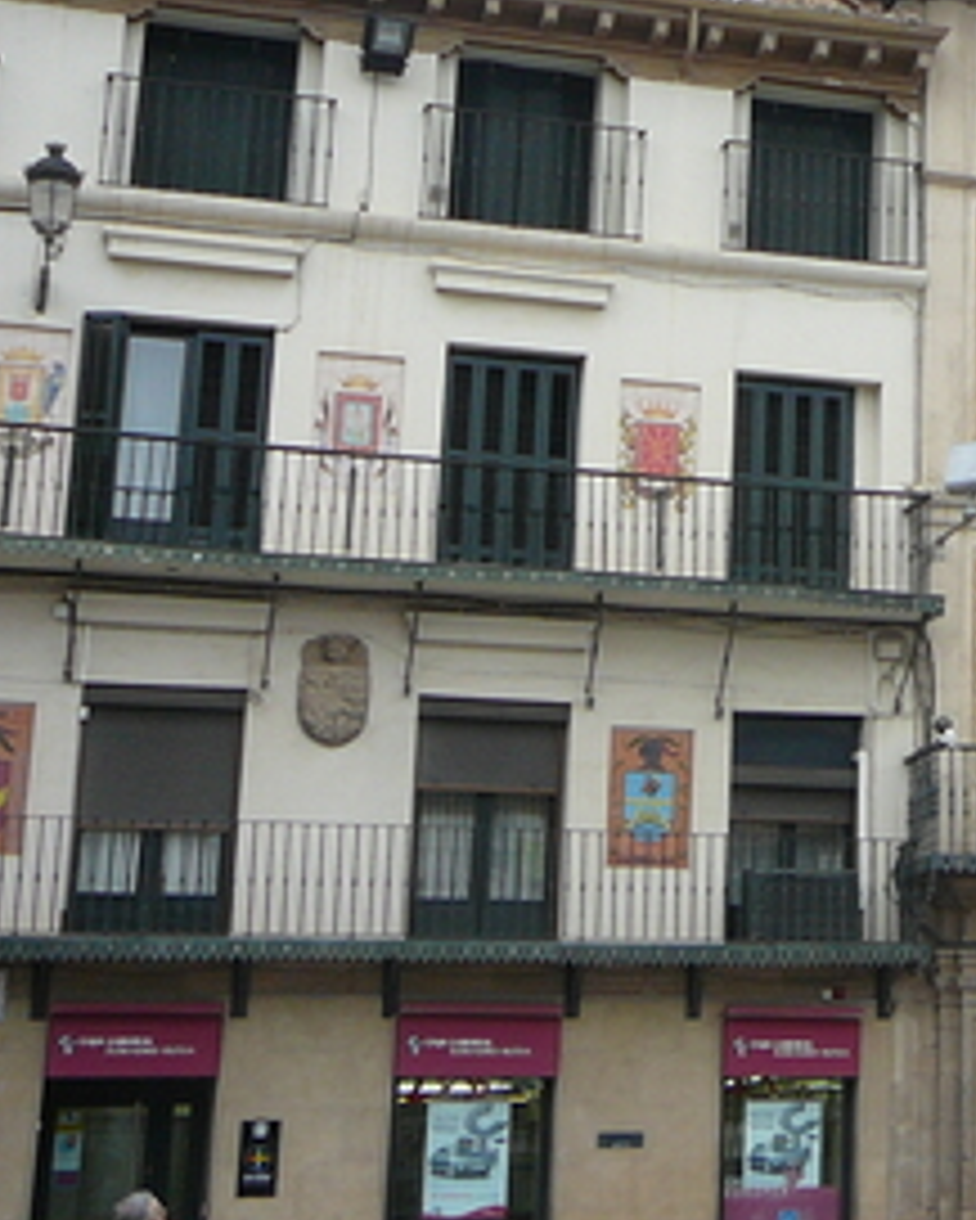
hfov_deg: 17.7
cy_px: 383
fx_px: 2887
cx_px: 1336
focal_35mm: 80
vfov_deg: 23.7
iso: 80
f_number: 2.8
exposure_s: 1/500
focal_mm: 5.2
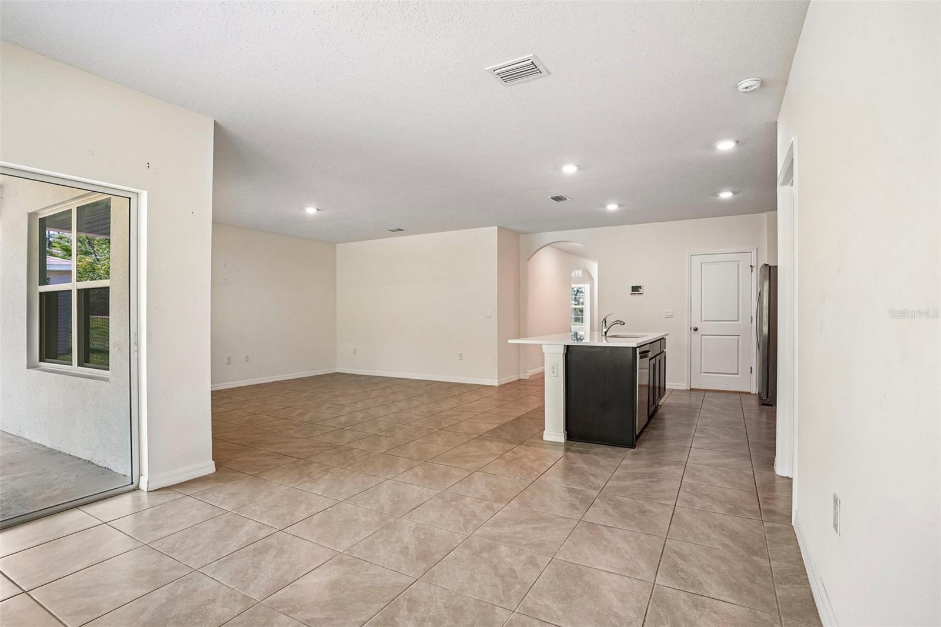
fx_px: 444
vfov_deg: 70.4
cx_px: 470
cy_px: 314
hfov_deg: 93.3
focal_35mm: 17
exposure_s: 1/15
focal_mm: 17
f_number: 9
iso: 400
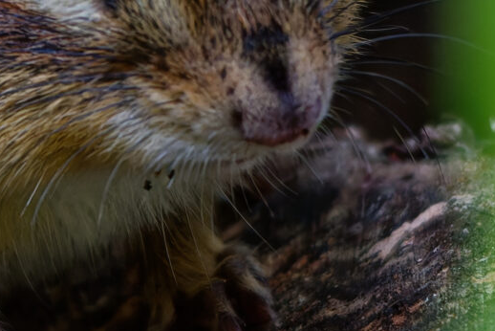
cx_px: -6
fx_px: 50943
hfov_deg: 0.6
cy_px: -94
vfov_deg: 0.4
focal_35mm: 3703
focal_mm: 500
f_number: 6.3
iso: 1250
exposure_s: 1/250
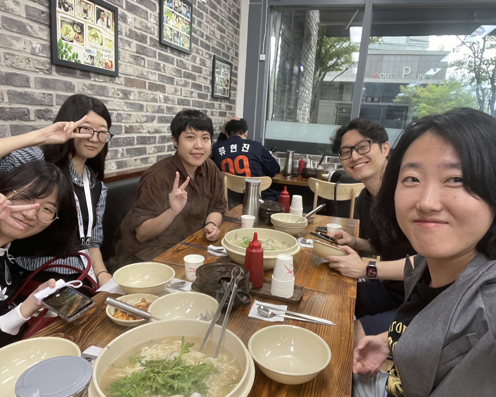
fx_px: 352
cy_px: 199
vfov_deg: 58.8
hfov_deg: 70.3
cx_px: 248
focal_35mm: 24
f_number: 2.2
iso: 320
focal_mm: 2.71
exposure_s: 1/60
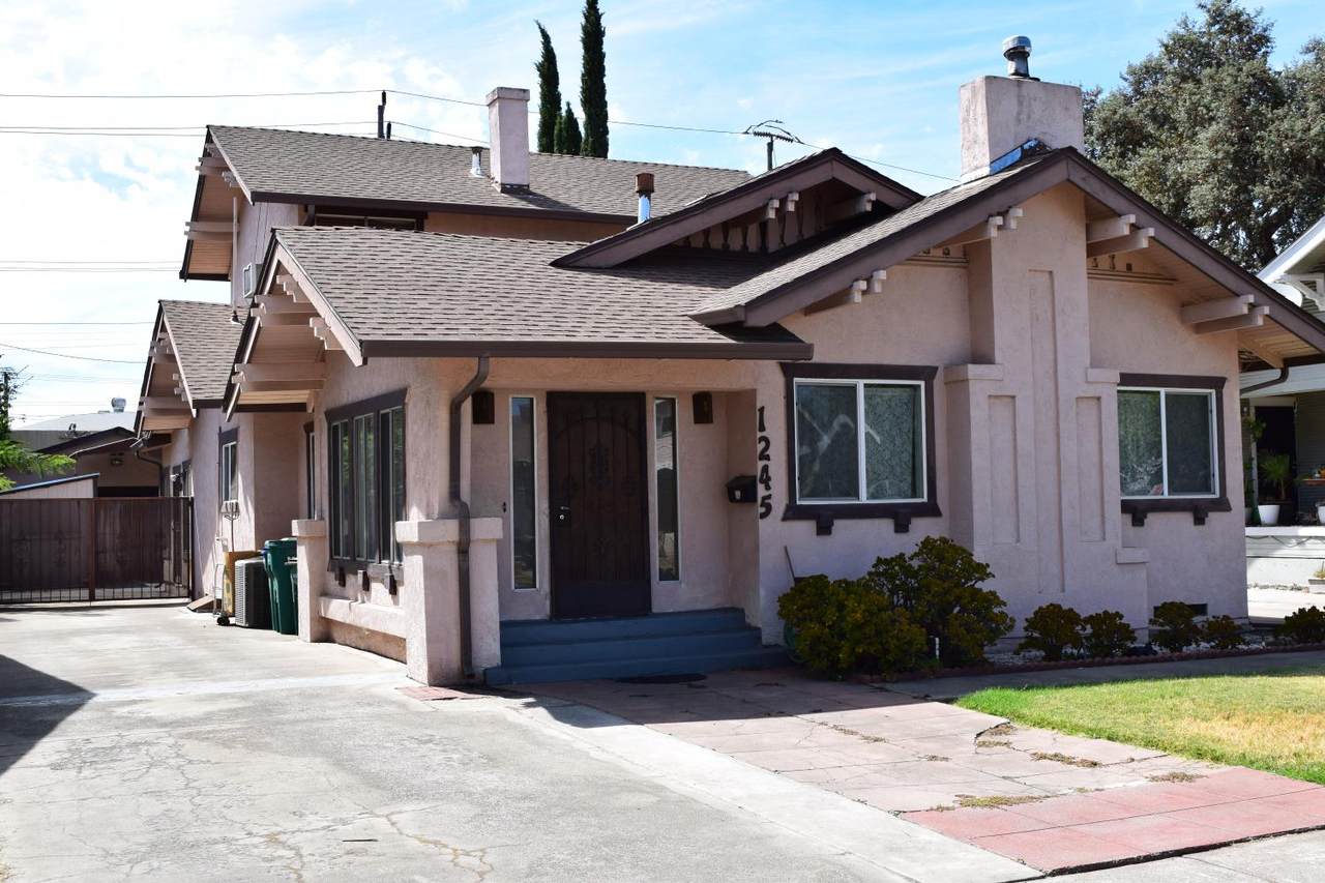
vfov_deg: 31.9
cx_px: 662
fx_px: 1546
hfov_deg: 46.4
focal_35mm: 42
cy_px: 442
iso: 400
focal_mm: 28
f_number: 11
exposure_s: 1/500
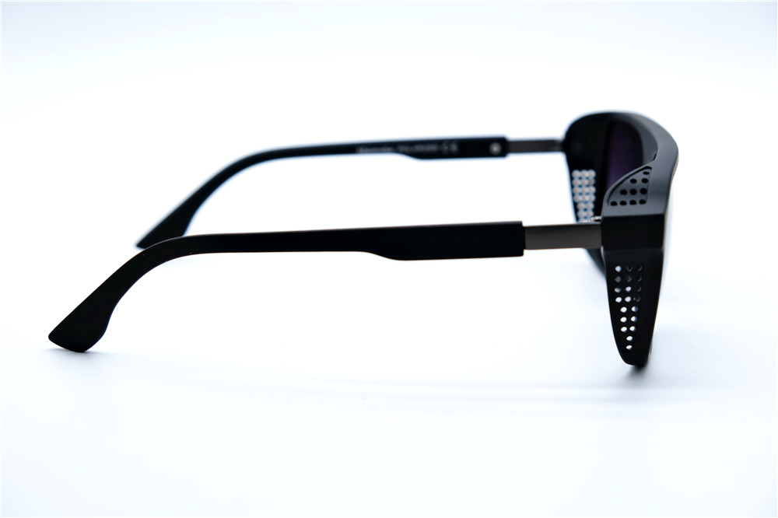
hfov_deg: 31.4
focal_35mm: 64
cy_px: 259
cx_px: 389
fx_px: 1383
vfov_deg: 21.2
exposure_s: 1/150
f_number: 5.6
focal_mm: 42.5
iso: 160
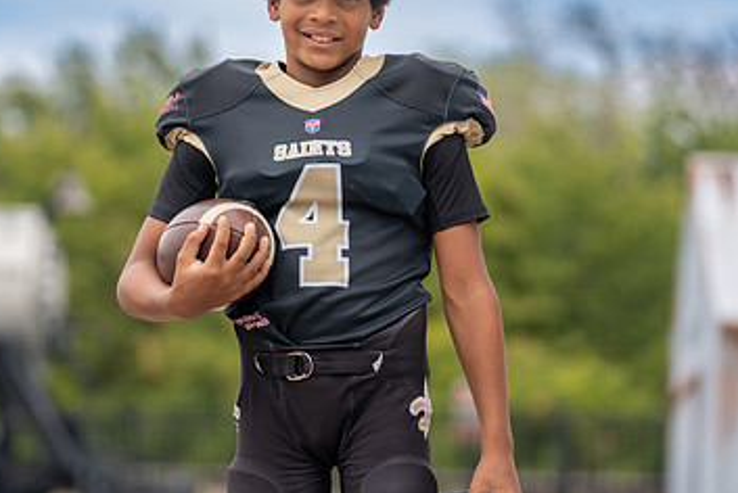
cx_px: 307
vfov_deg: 6.8
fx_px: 4144
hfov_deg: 10.2
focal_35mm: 202
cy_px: 235
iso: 100
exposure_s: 1/250
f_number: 2.8
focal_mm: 123
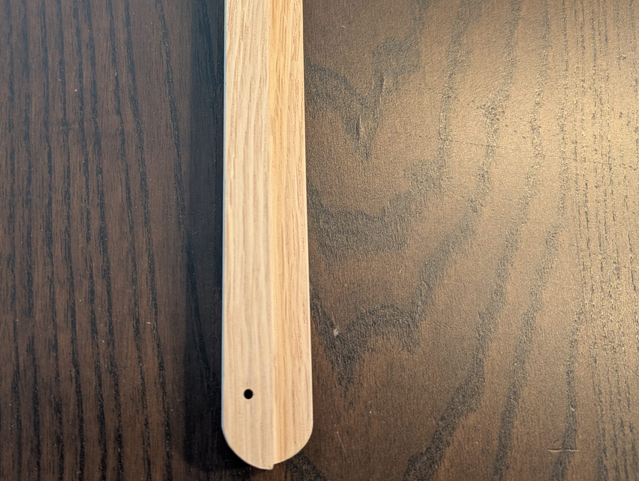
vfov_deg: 39.4
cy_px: 176
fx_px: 665
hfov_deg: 50.5
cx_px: 218
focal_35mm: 36
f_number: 1.68
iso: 102
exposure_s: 1/24
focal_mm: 6.9
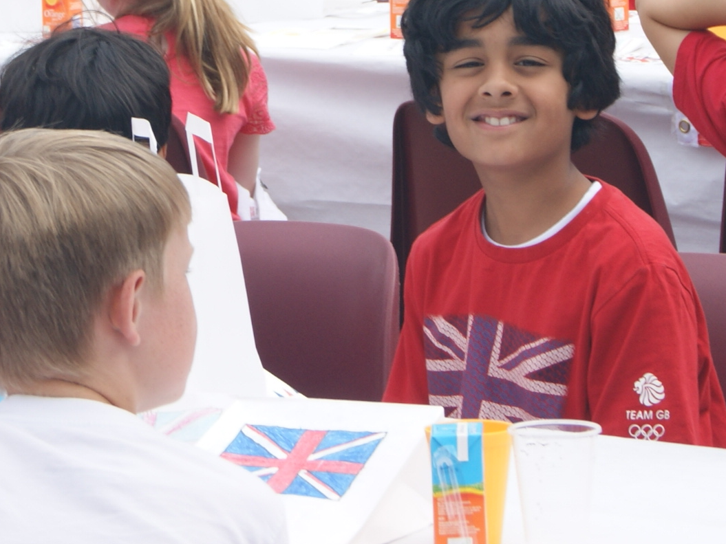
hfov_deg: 8.5
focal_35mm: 233
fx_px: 4886
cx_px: 312
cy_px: -47
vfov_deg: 6.3
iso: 100
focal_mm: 50
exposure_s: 1/125
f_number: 10
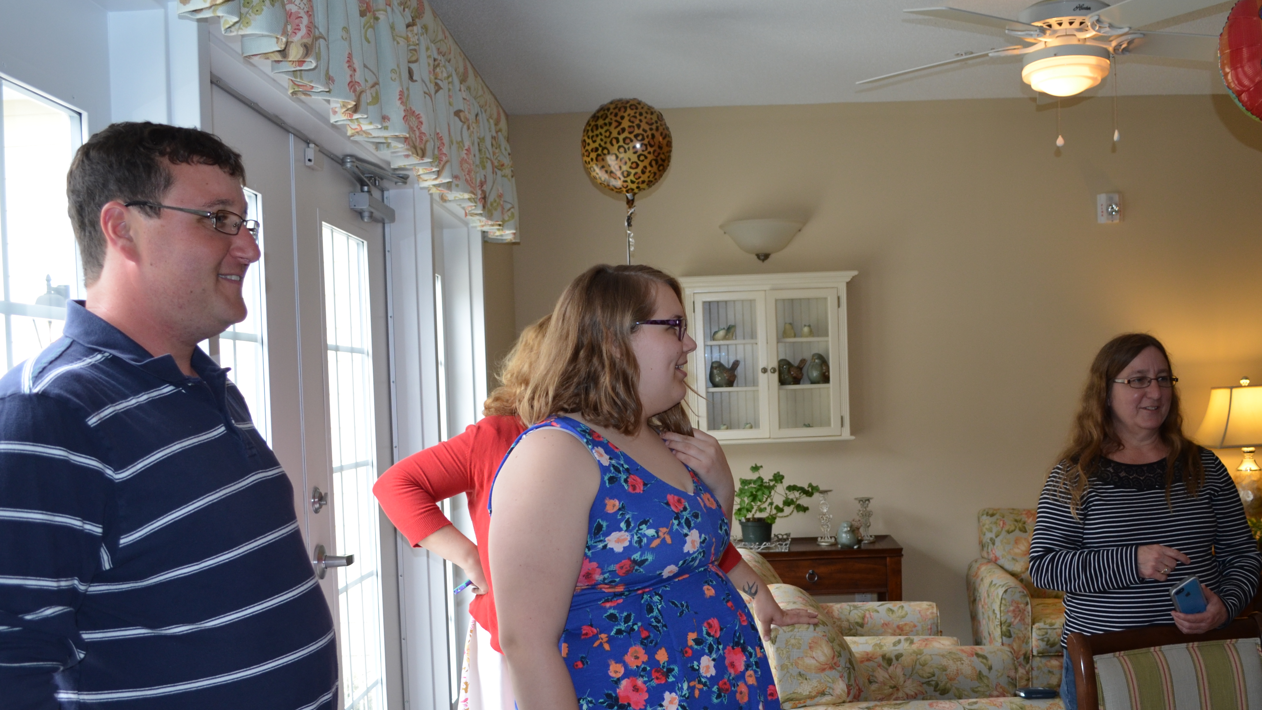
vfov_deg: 32.6
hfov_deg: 55.2
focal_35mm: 36
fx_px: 1205
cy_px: 470
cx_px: 688
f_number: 3.5
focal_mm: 18
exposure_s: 1/100
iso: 400
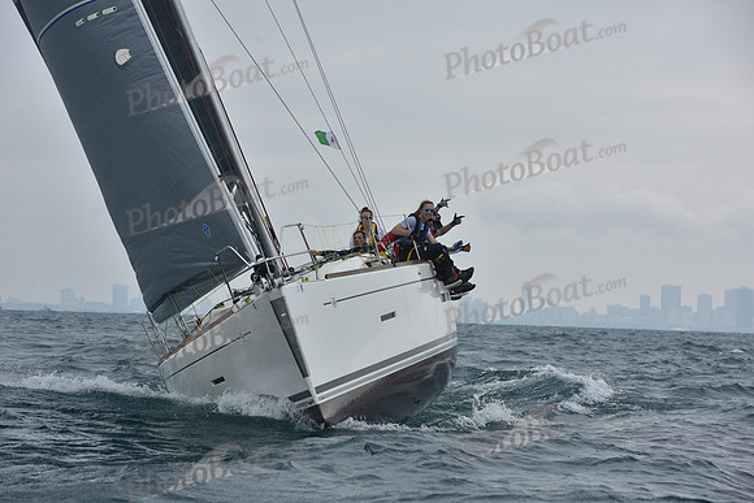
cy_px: 252
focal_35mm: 125
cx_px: 377
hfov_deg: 16.4
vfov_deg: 11.0
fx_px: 2619
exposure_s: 1/800
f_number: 8
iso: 250
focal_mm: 125
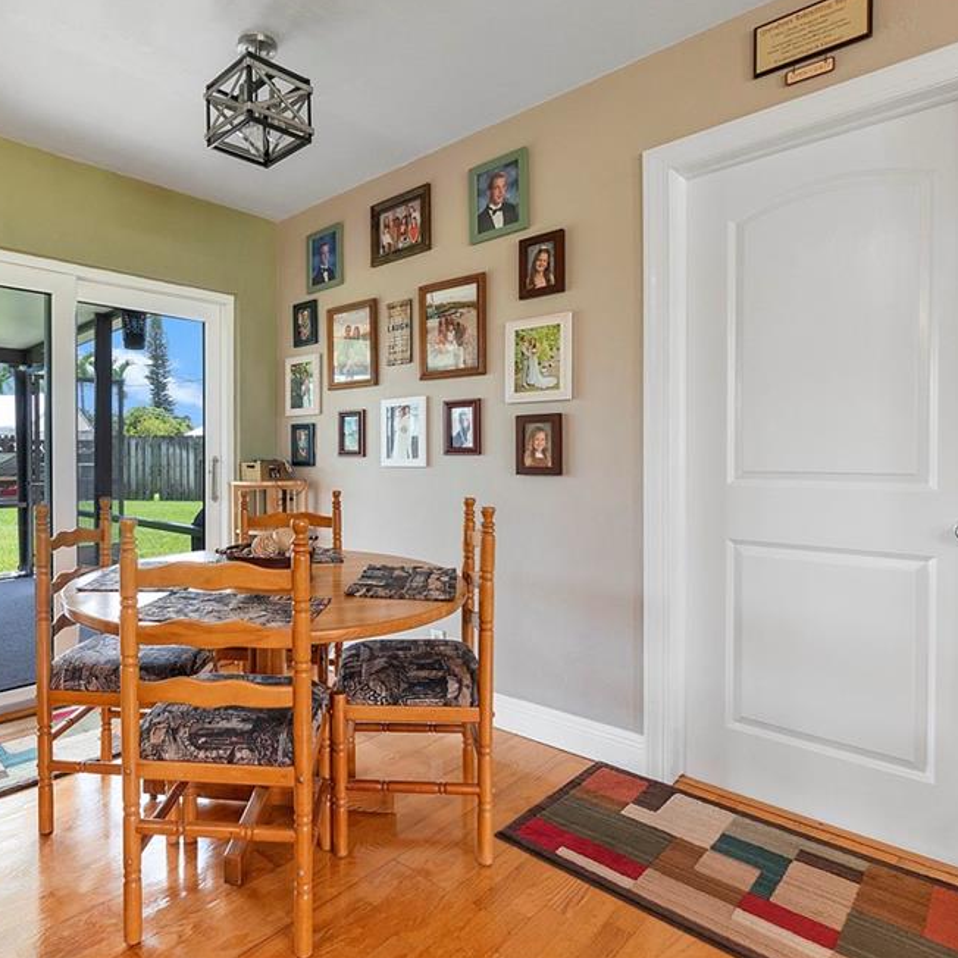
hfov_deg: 72.9
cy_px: 461
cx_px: 332
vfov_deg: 74.8
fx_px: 626
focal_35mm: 20
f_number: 8
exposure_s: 1/100
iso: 250
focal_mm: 10
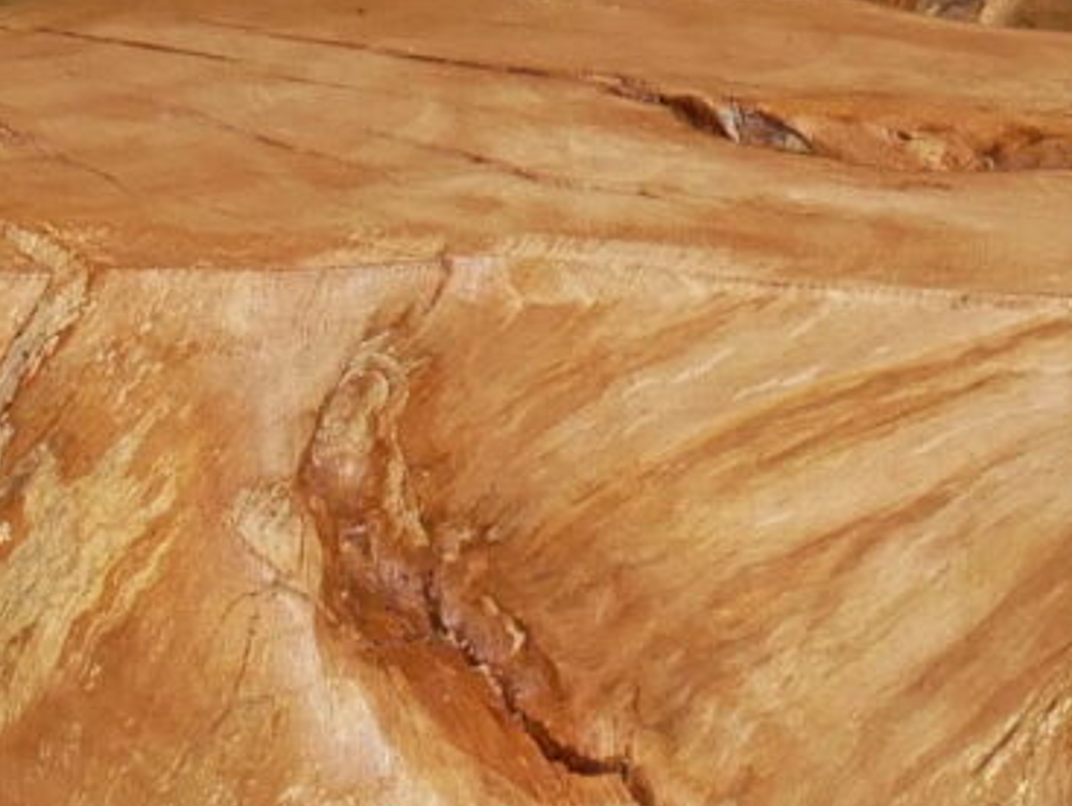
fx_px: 6913
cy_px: 502
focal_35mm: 223
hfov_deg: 8.9
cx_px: 409
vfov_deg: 6.7
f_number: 4
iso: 800
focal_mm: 16
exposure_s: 1/60
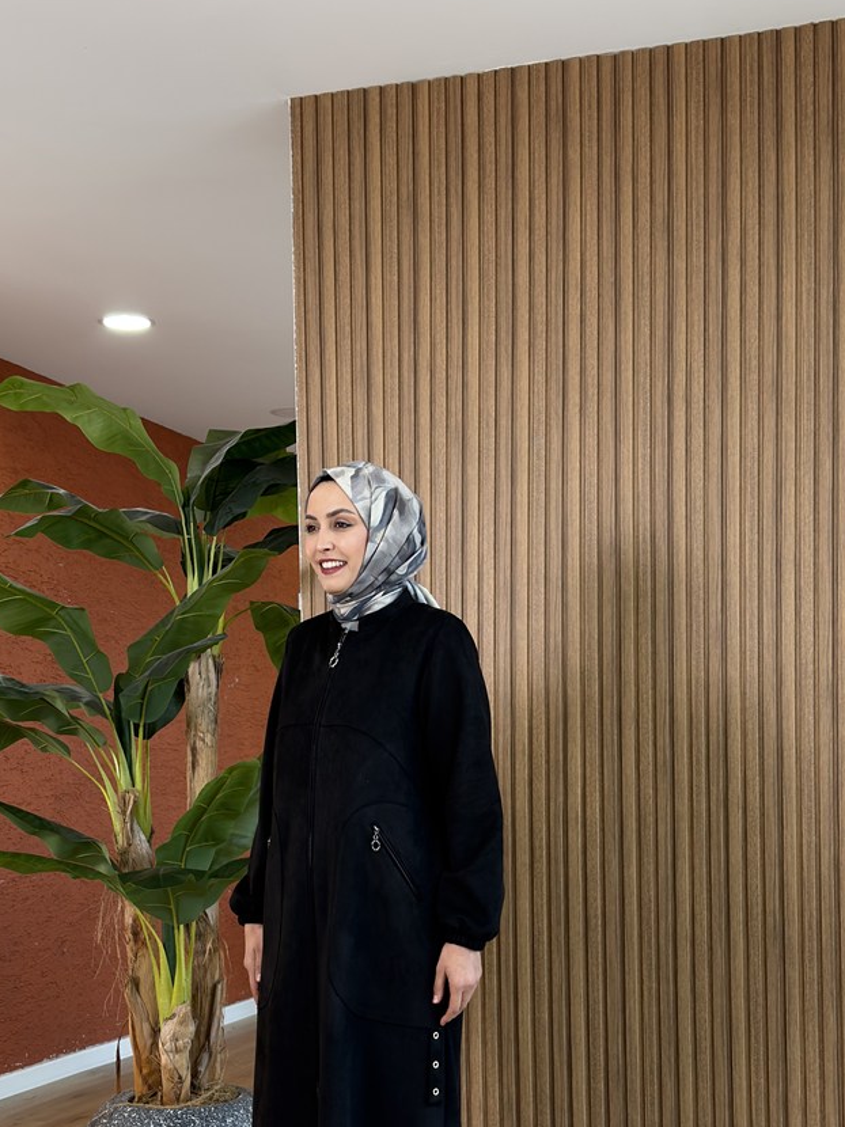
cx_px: 380
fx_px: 1758
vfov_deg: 35.0
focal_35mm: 54
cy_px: 805
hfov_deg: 27.0
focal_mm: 6.76
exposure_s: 1/85
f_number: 1.78
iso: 100
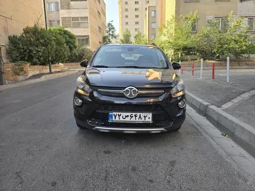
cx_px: 128
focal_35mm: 23
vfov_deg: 58.9
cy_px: 96
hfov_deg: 73.9
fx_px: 170
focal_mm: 6.3
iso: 32
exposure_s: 1/180
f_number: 1.7
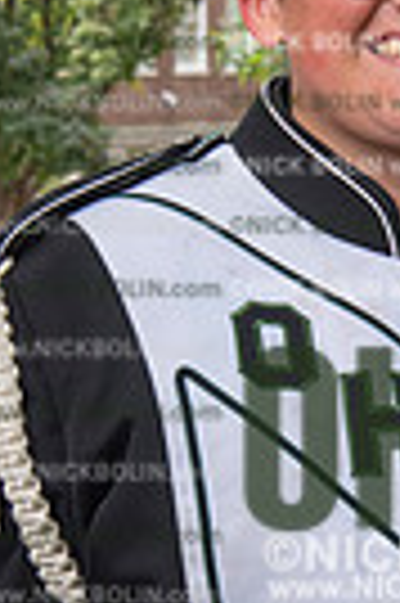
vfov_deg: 13.2
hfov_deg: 8.8
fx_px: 2590
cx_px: 431
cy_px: 472
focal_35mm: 155
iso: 500
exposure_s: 1/100
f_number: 8
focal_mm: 46
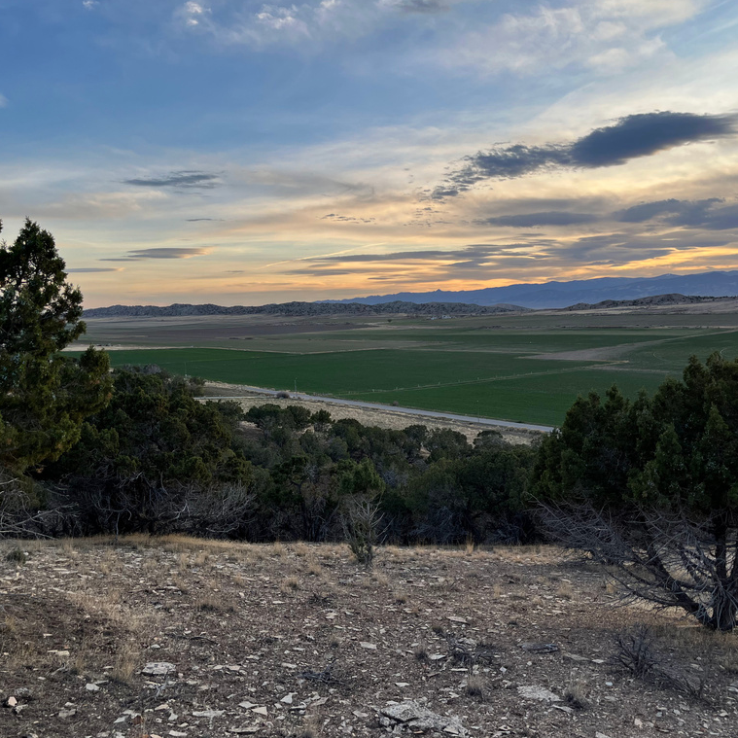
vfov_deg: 52.5
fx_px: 748
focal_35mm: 31
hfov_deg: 52.5
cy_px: 369
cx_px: 393
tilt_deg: -4.8
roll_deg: +2.1
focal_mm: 5.1
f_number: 1.6
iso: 50
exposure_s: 1/611
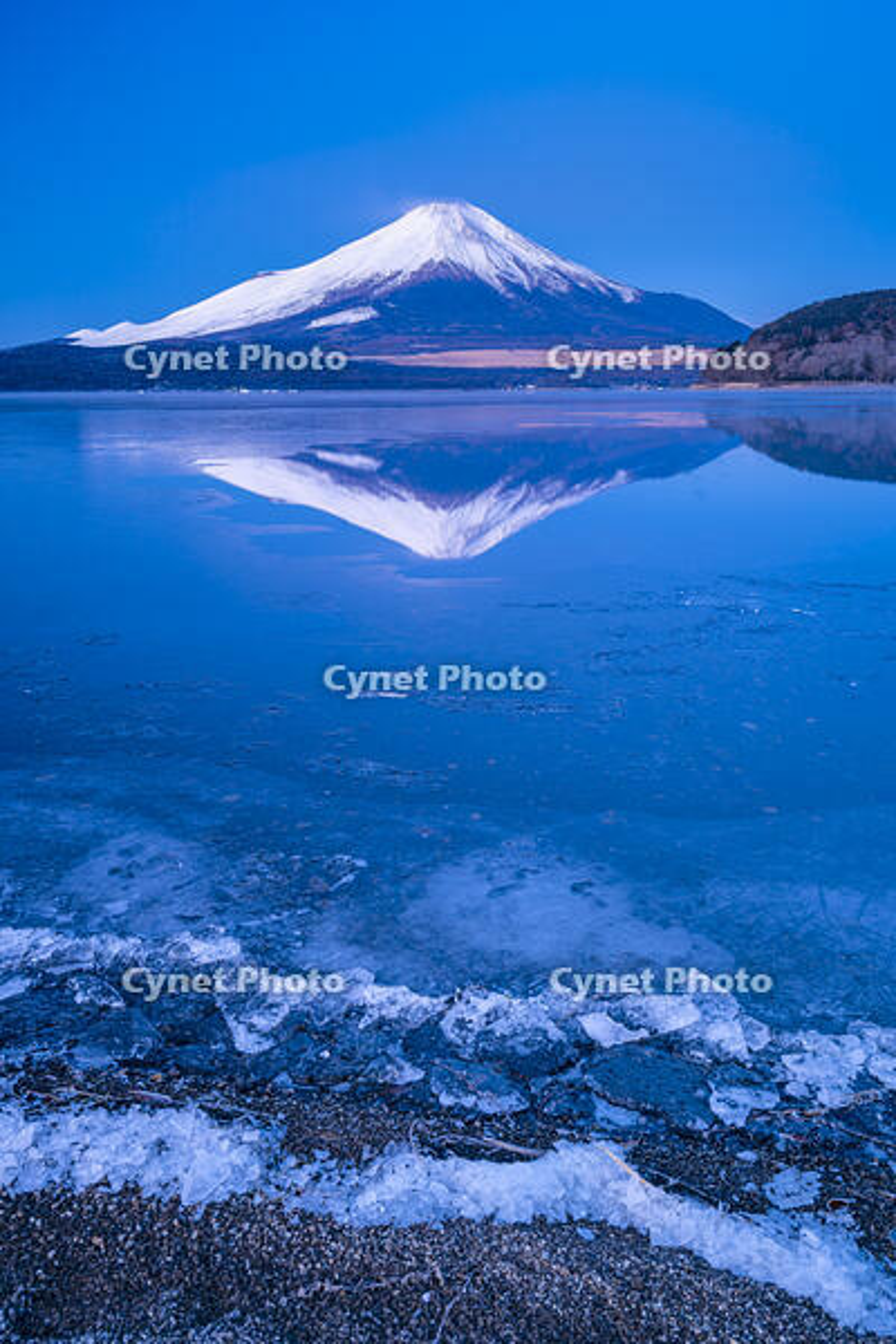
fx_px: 971
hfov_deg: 49.6
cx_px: 448
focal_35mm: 26
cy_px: 672
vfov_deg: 69.4
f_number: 9
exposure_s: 15
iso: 64
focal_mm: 26
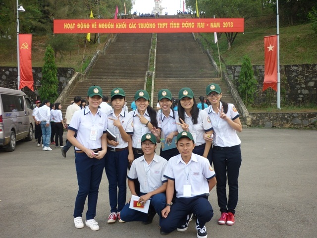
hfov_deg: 55.4
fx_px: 302
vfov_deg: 42.9
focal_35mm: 33
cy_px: 119
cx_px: 158
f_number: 2.8
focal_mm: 5.5
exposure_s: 1/160
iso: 80
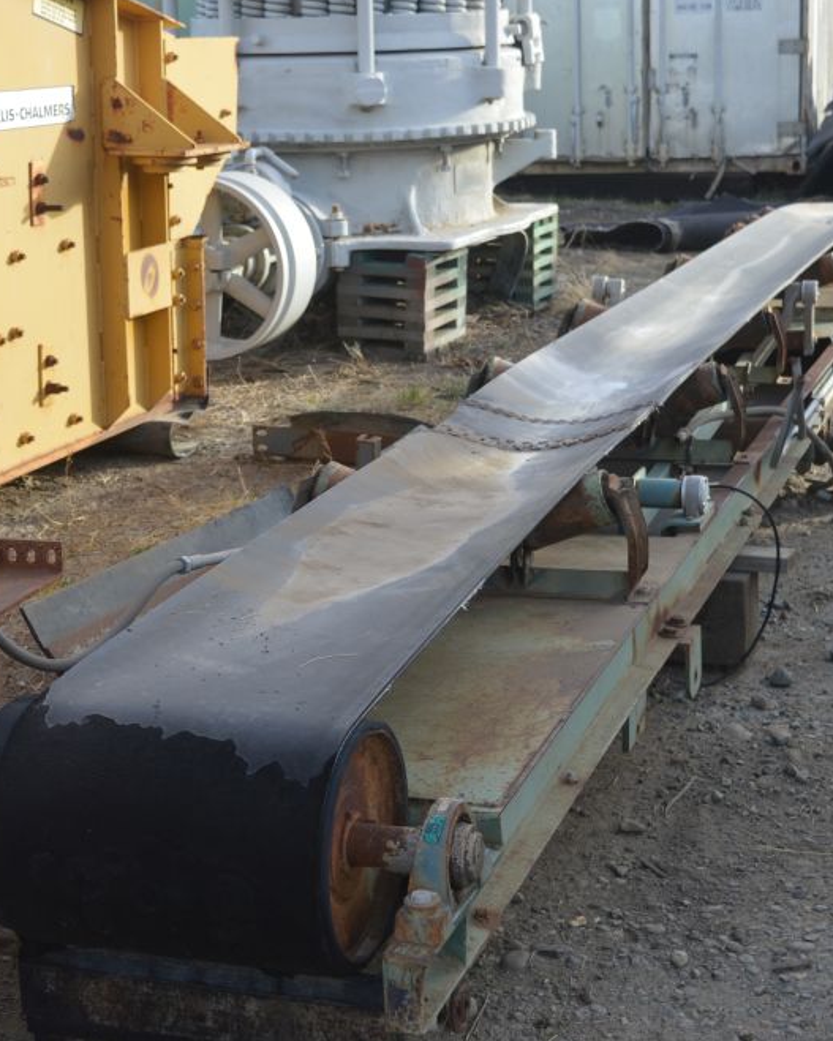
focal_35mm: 64
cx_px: 338
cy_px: 520
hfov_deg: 23.8
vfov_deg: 29.6
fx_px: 1973
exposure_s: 1/125
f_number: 5.6
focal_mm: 30
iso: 100
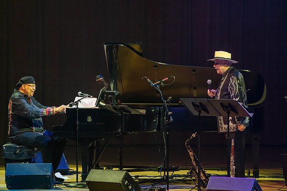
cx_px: 144
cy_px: 96
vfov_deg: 6.0
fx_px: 1826
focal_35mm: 229
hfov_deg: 9.0
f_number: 5.6
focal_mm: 229
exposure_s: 1/250
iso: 3200
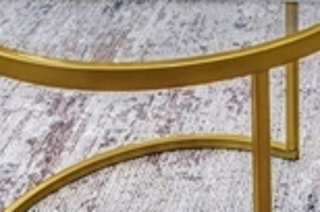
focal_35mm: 100
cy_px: -427
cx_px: 366
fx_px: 887
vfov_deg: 10.1
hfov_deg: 19.5
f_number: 9
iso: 125
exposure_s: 1/2
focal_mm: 10
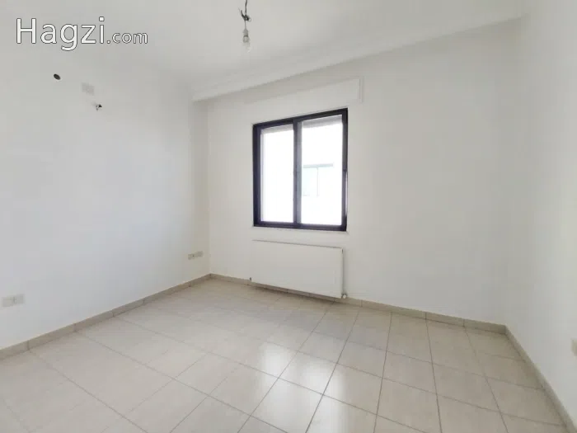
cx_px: 288
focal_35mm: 13
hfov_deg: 106.2
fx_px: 217
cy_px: 216
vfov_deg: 89.9
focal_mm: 1.3
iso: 125
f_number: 2.2
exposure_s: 1/60
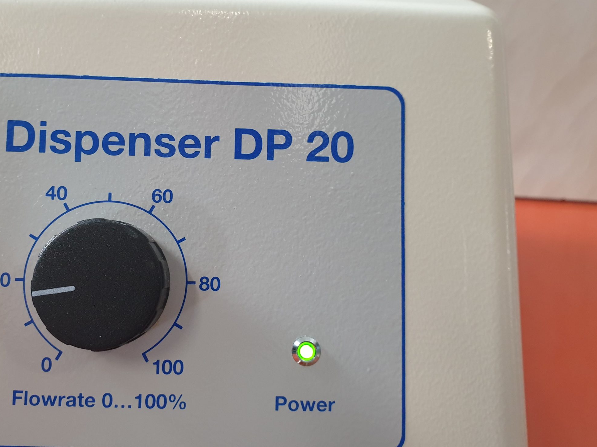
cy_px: 203
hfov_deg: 53.3
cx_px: 218
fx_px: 586
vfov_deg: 41.7
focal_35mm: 34
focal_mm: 4.3
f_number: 2.4
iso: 400
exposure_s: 1/50
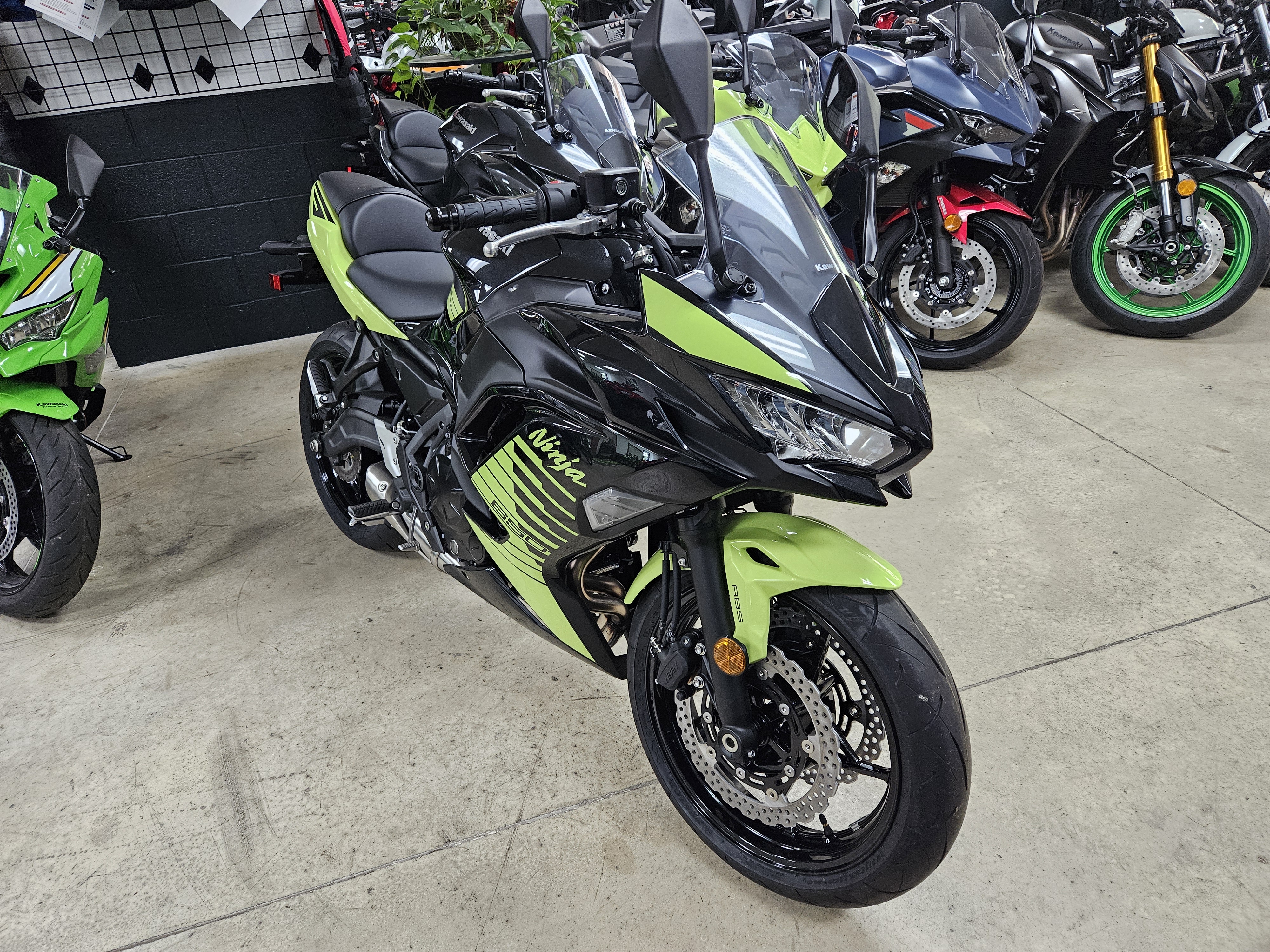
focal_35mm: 23
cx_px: 635
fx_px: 844
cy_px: 476
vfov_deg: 58.9
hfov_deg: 73.9
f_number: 1.8
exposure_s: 1/120
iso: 800
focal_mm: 5.4
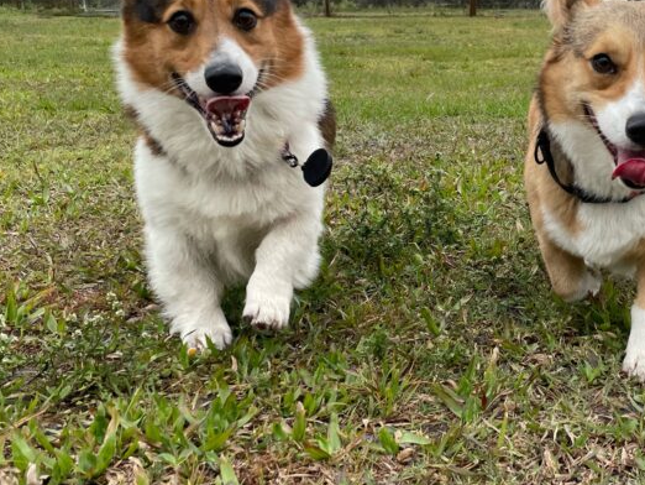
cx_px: 474
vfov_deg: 28.6
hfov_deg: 36.7
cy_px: 210
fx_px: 951
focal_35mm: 51
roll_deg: +0.6
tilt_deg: -12.4
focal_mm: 4.2
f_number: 1.6
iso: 32
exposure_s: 1/1887
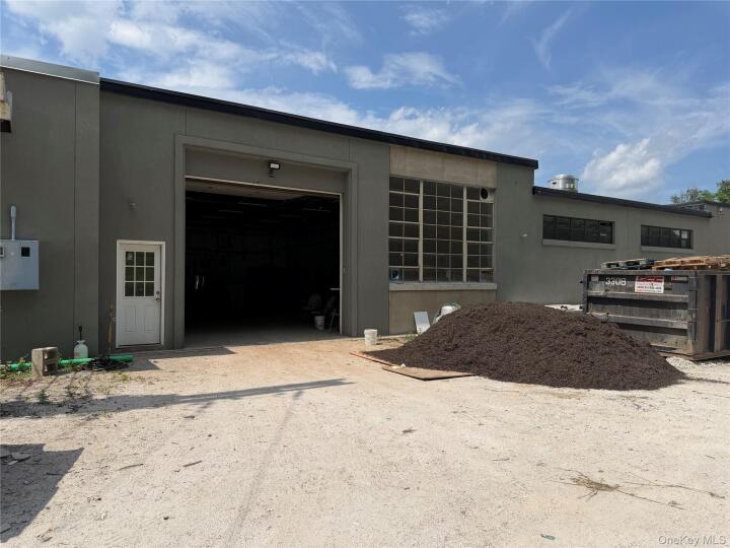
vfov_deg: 56.8
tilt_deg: -1.1
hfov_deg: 71.6
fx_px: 506
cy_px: 274
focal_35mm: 24
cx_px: 365
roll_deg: +0.3
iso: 80
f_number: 1.78
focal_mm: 6.76
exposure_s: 1/7353
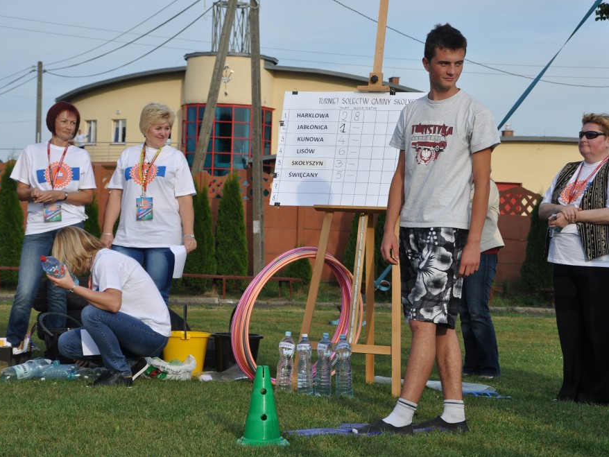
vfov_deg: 18.0
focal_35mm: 82
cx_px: 304
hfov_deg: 23.8
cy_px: 230
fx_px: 1443
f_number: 8
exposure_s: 1/250
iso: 200
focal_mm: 50
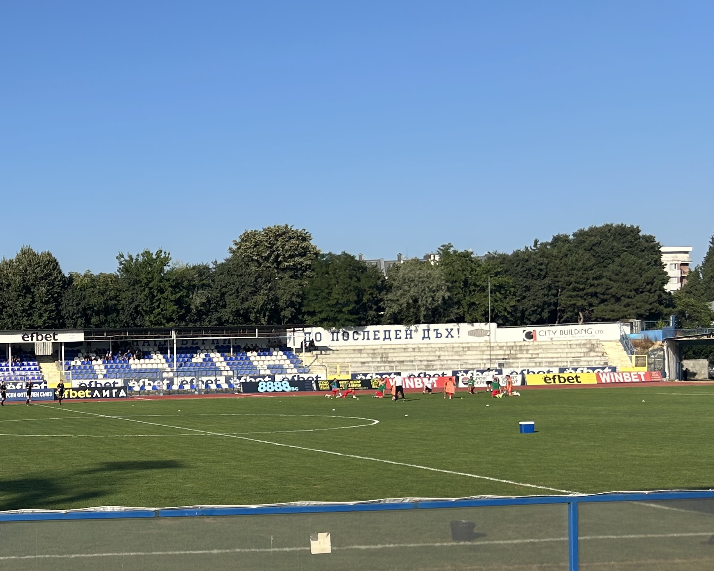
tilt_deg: -0.9
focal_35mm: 56
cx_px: -37
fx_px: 1183
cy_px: 391
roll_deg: +1.4
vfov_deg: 26.9
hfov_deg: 30.6
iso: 50
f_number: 1.5
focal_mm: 5.7
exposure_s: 1/4444
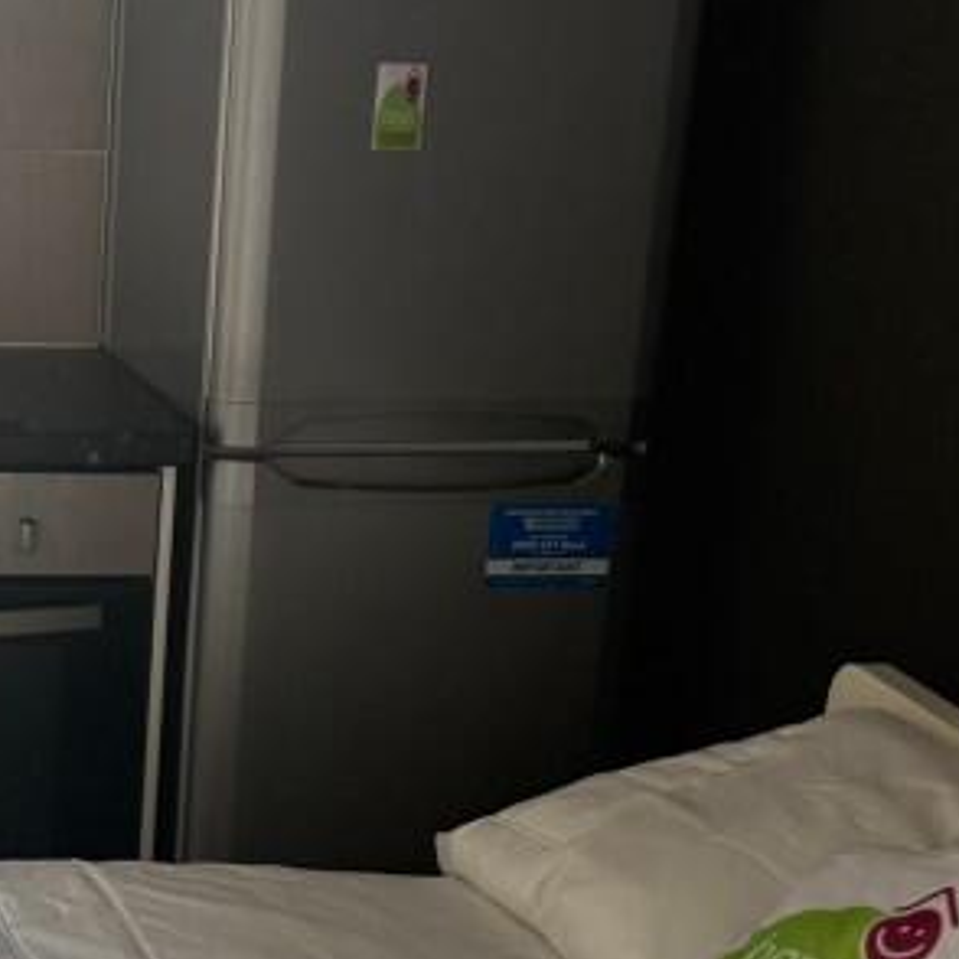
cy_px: 724
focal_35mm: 74
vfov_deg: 23.1
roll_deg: -2.2
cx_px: 20
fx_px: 2319
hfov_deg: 22.5
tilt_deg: -17.6
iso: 200
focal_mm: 6.76
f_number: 1.78
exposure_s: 1/243
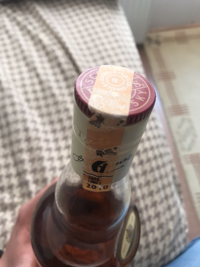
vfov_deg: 63.4
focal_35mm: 28
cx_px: 100
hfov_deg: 49.7
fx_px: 216
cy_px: 134
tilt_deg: -62.4
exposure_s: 1/17
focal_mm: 3.99
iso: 40
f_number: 1.8
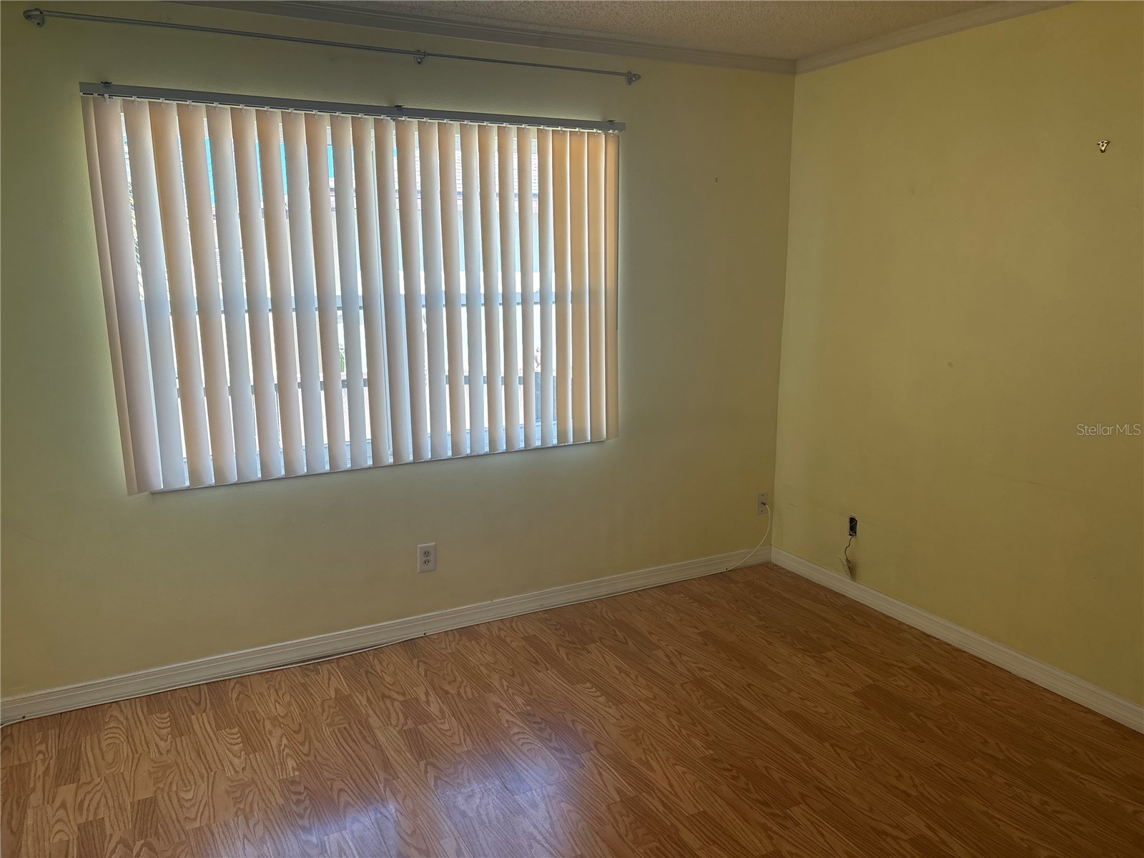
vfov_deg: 53.1
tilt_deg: -11.3
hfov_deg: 67.3
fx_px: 859
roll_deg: +0.2
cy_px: 429
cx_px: 572
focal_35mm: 26
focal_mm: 5.96
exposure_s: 1/157
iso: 80
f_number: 1.6
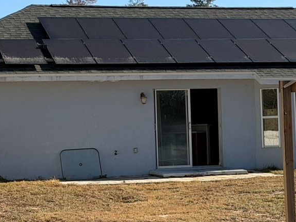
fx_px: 1138
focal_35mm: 133
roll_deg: +2.0
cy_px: 76
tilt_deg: +3.9
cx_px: 202
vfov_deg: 11.1
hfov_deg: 14.8
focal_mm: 6.76
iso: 64
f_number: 1.78
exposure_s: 1/4098
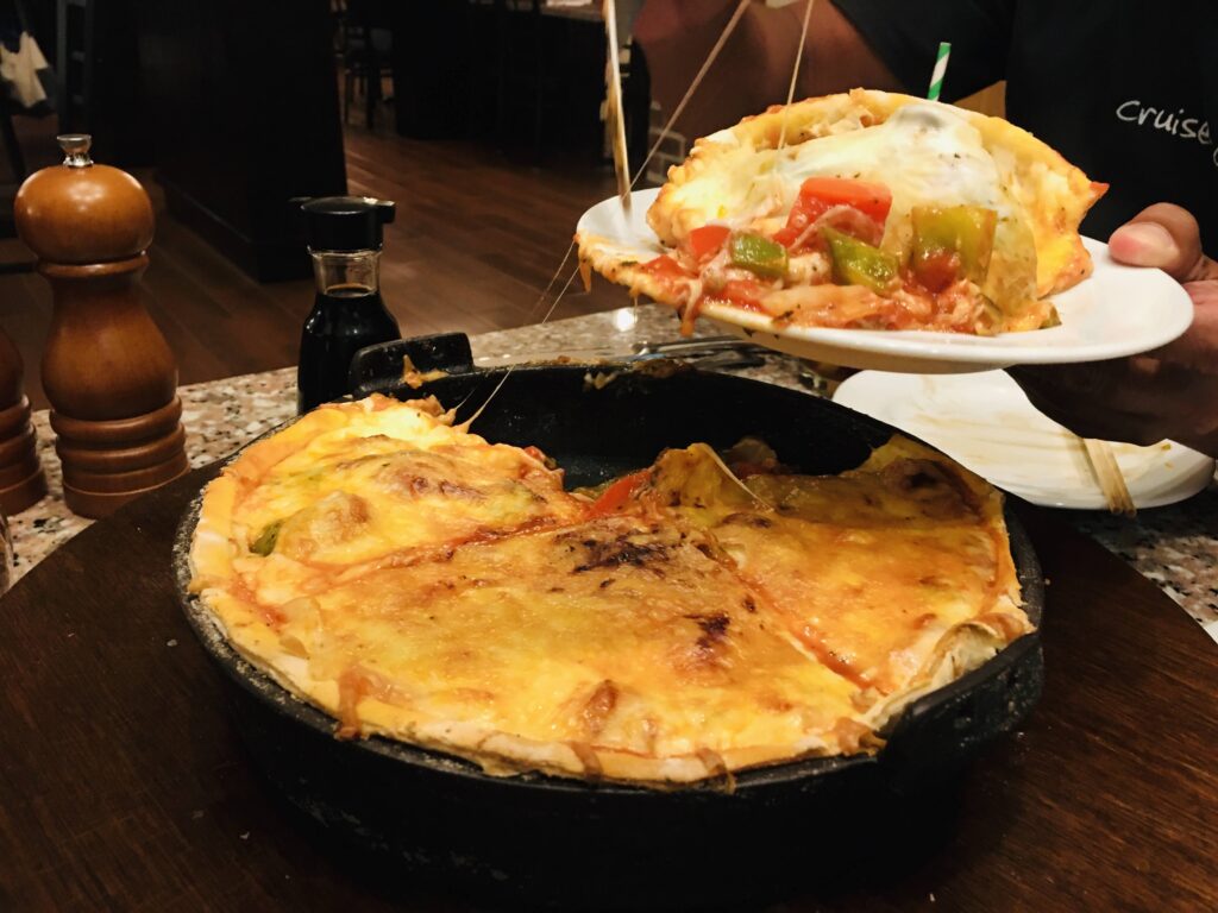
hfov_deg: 61.7
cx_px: 609
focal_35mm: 29
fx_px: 1020
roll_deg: -1.4
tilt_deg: -24.4
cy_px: 456
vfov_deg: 48.2
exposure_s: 1/15
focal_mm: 4.15
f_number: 2.2
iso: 100
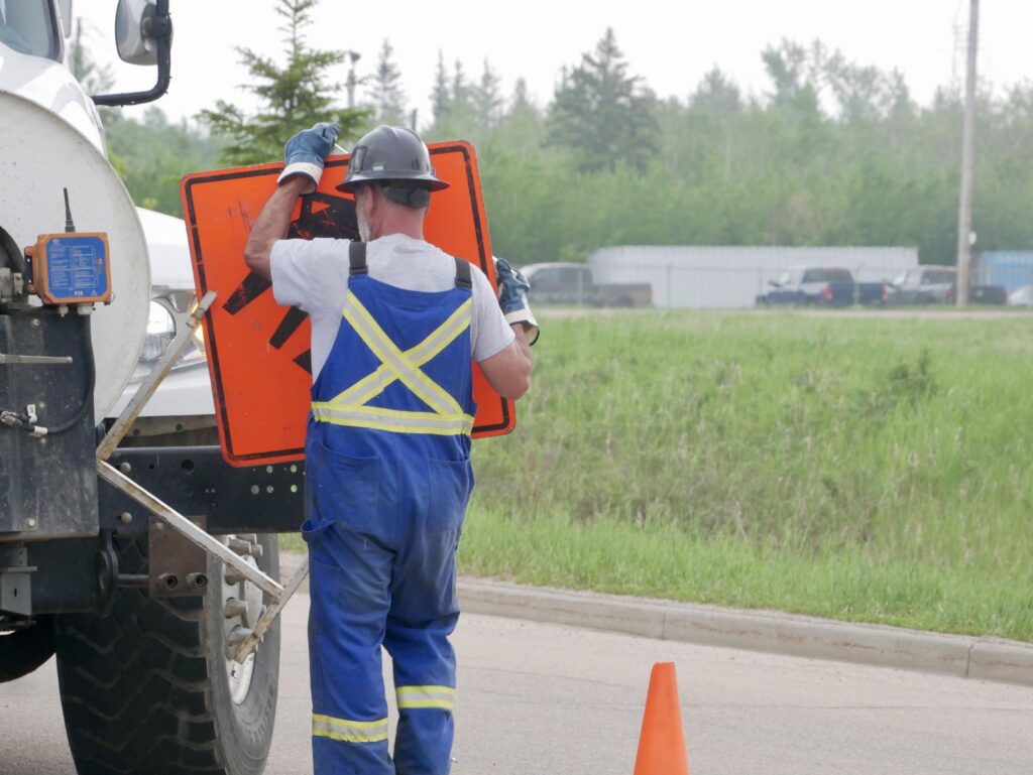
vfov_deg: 5.6
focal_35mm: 264
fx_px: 7882
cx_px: 516
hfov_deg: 7.5
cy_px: 388
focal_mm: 132
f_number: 9
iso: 1250
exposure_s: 1/320
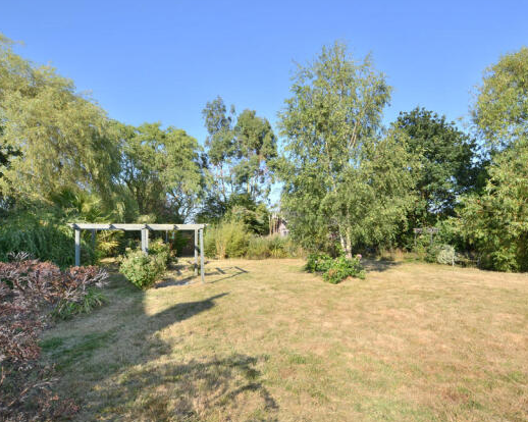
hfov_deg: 81.0
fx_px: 306
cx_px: 304
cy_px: 219
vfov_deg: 69.1
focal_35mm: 20
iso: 100
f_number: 7.1
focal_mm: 11
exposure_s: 1/200
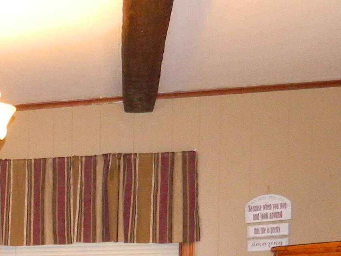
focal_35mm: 88
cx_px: -184
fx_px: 867
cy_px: 387
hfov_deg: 19.2
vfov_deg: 15.5
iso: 280
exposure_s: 1/30
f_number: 3.1
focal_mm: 4.5
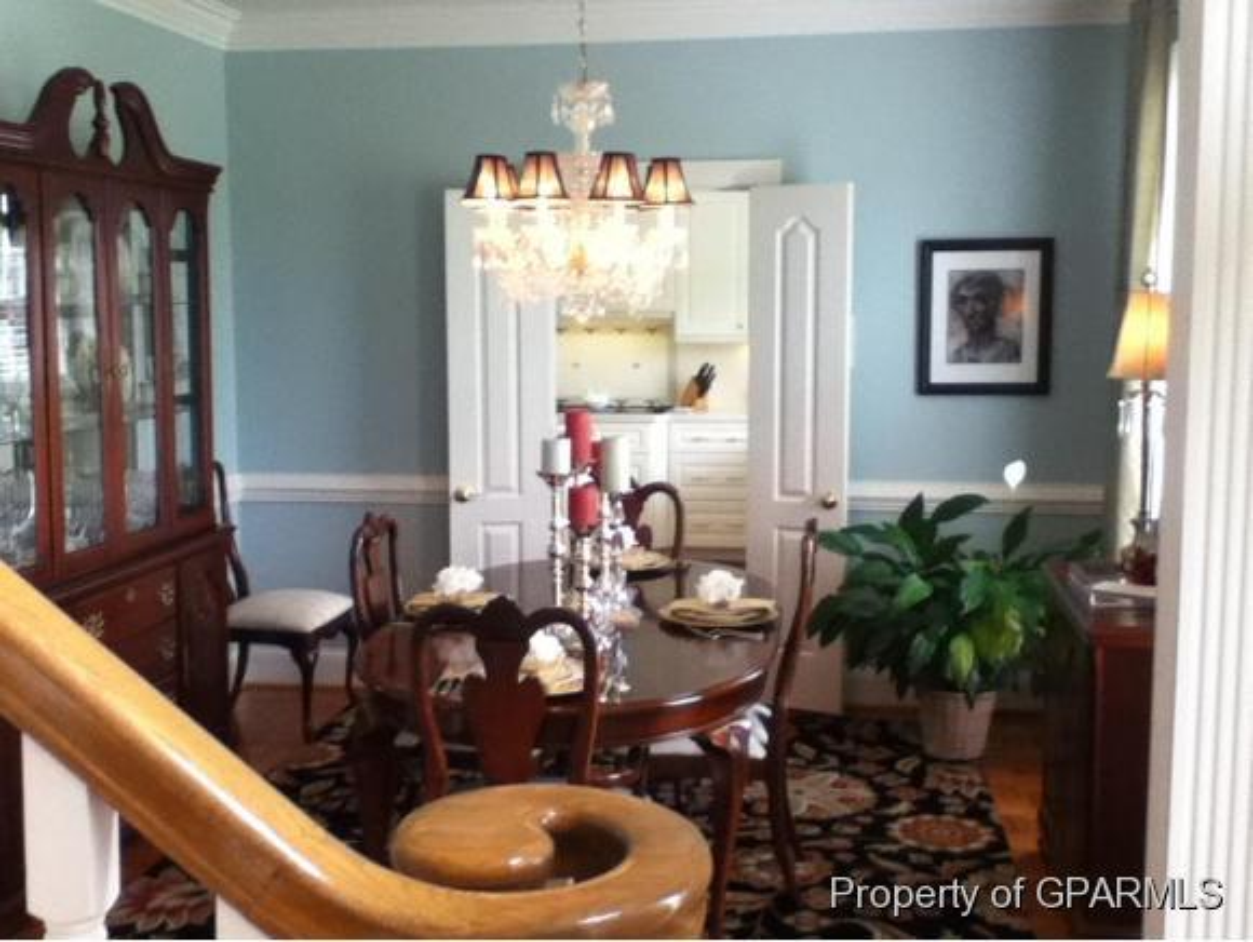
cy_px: 471
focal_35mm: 32
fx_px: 1159
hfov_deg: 56.8
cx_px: 626
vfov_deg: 44.2
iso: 100
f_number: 2.4
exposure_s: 1/30
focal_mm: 3.85
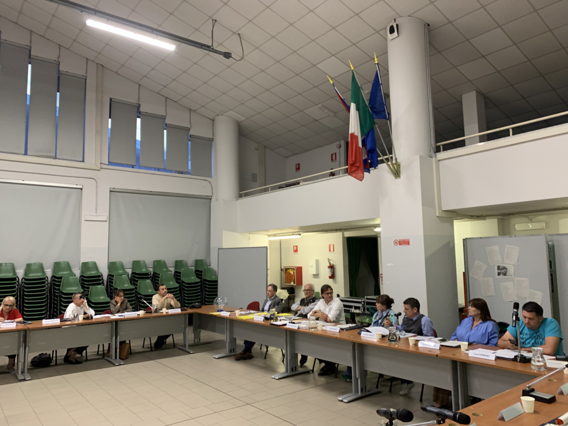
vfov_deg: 53.1
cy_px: 213
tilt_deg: +5.9
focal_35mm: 26
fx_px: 427
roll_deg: +1.5
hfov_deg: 67.3
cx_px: 284
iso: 160
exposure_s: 1/50
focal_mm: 4.25
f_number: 1.8
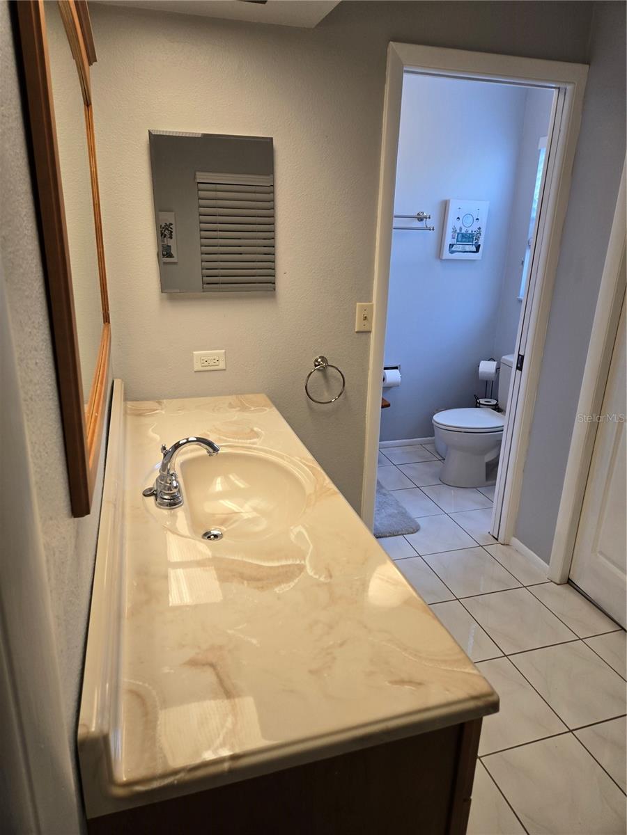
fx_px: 555
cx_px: 314
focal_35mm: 23
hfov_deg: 58.9
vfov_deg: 73.9
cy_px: 418
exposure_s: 1/120
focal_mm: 5.4
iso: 100
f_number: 1.8
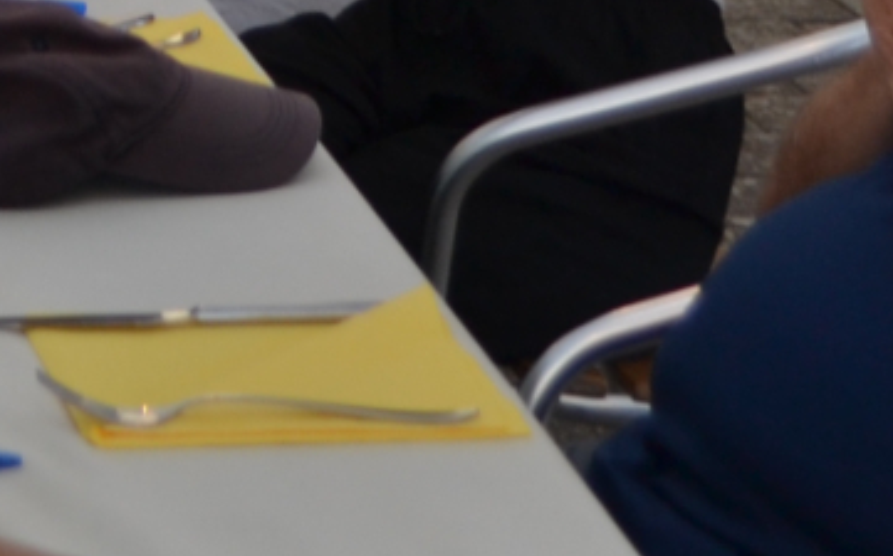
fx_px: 4645
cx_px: -374
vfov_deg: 6.6
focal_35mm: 191
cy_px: -673
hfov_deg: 10.7
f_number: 4
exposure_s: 1/60
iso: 100
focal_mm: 22
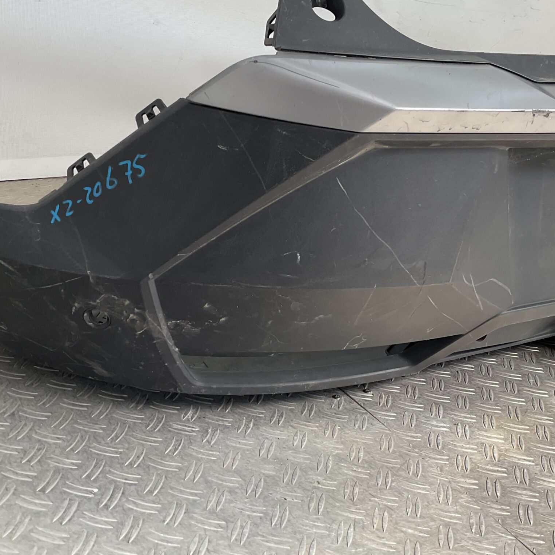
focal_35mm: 43
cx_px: 288
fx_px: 780
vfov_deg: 39.1
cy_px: 231
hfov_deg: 39.2
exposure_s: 1/143
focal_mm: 3
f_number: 1.8
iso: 16
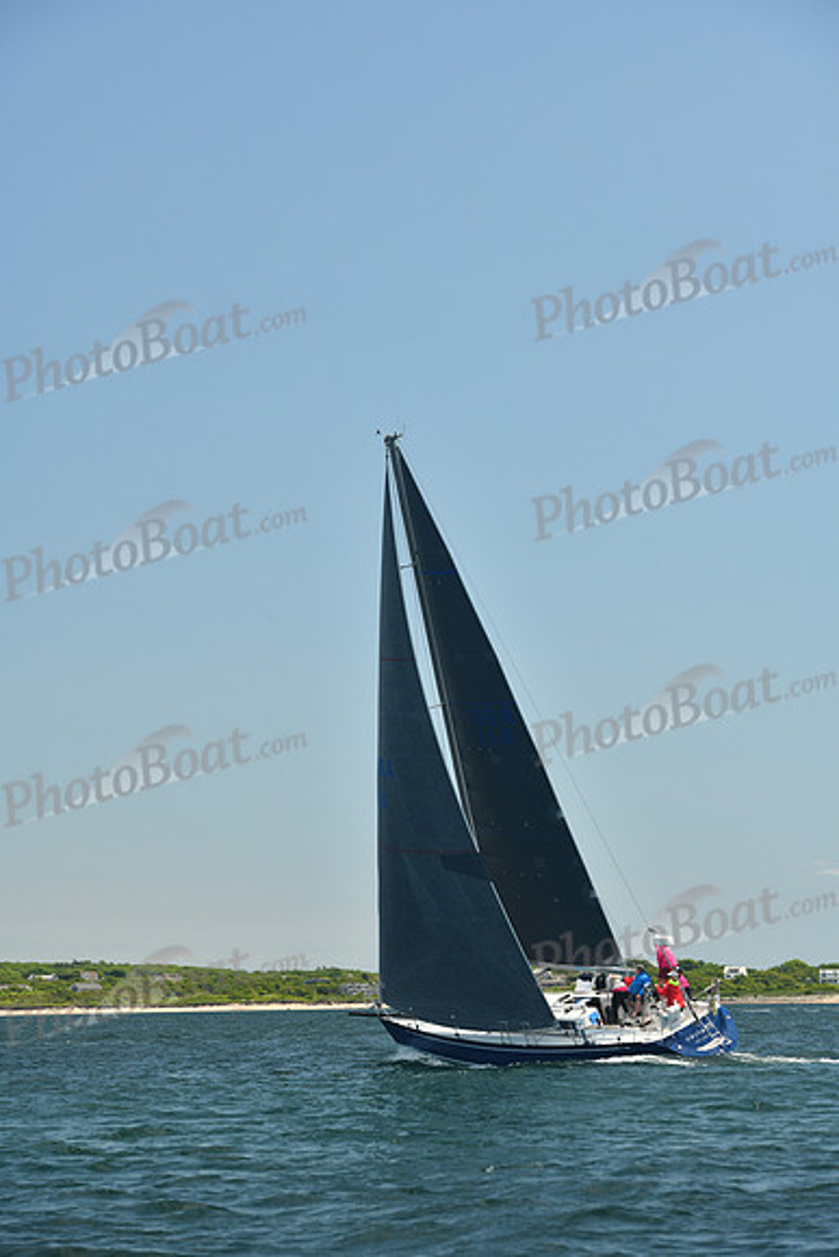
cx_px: 420
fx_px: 3493
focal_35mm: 100
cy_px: 628
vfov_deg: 20.4
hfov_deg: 13.7
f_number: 6.3
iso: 320
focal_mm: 100
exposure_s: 1/640
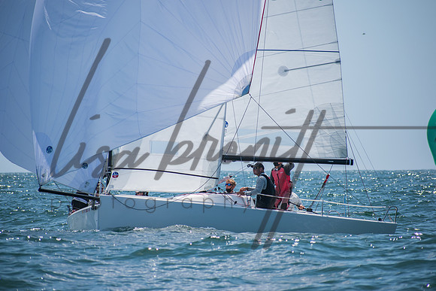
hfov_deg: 6.5
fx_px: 3816
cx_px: 218
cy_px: 146
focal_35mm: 315
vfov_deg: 4.4
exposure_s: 1/1250
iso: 200
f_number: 6.3
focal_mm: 210
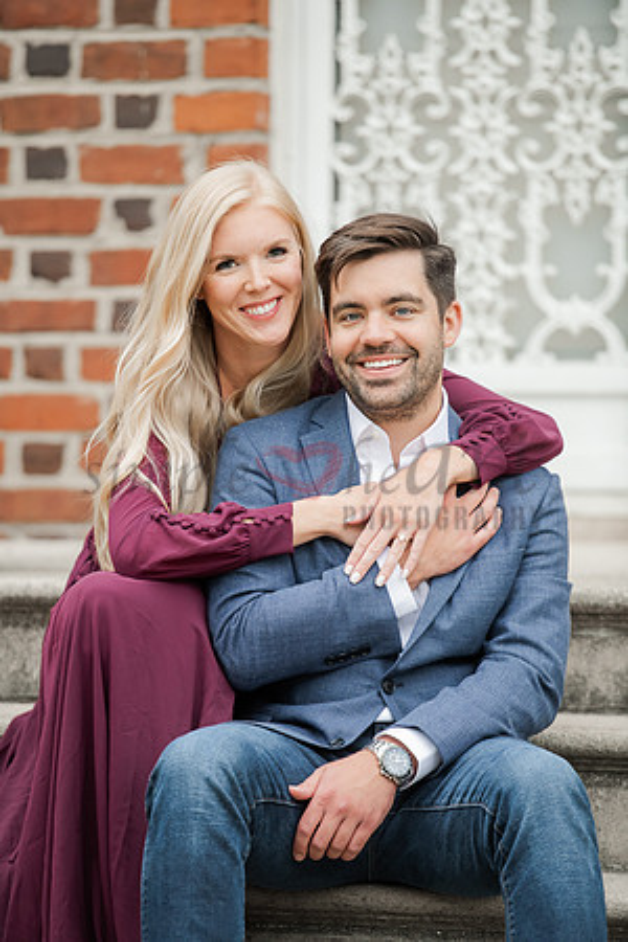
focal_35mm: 185
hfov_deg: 7.4
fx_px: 4840
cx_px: 314
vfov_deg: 11.1
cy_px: 471
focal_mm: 185
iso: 800
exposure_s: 1/500
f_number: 3.2
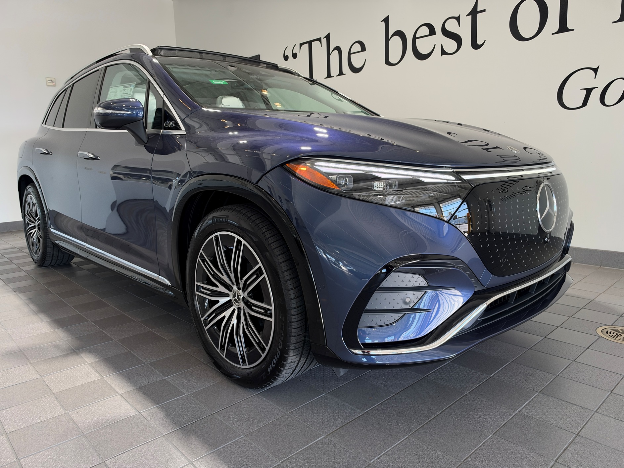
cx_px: 312
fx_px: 433
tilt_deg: -9.7
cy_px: 234
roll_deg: +1.9
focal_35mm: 24
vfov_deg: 56.8
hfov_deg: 71.6
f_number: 1.8
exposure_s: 1/157
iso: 200
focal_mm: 6.93
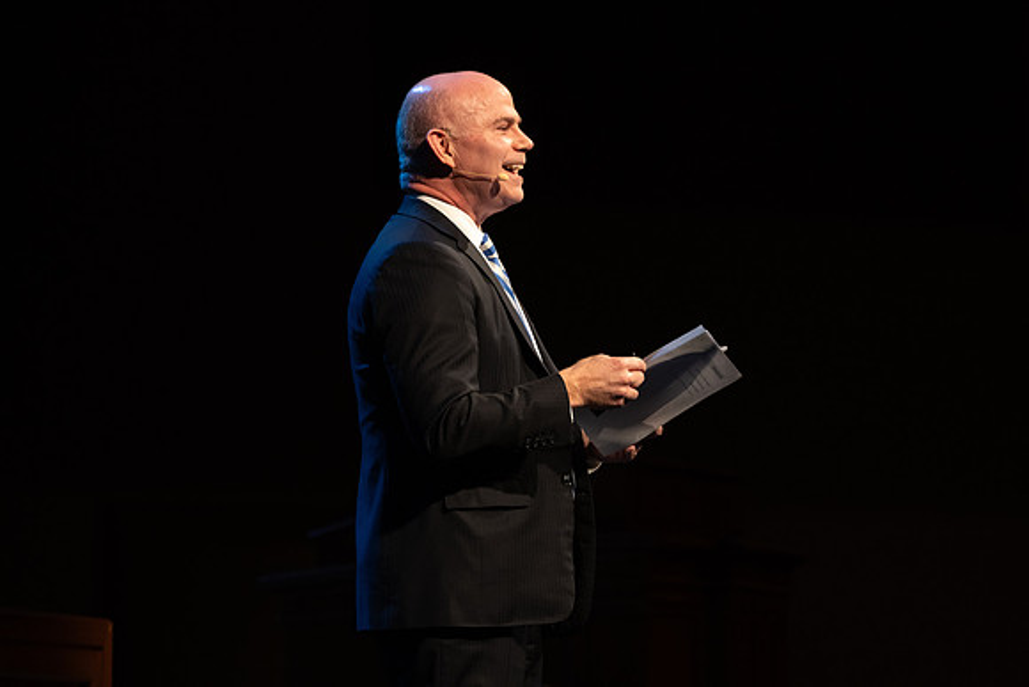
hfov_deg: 5.9
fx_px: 10006
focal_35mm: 350
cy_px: 344
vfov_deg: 3.9
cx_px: 514
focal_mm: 350
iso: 1600
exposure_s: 1/125
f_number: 5.6
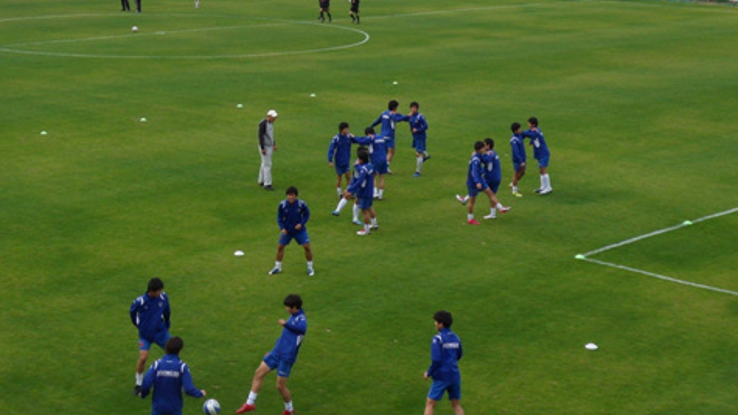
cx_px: 324
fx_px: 1722
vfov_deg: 13.6
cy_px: 42
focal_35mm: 88
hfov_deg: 24.2
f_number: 4.2
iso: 80
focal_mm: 7.9
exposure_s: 1/350
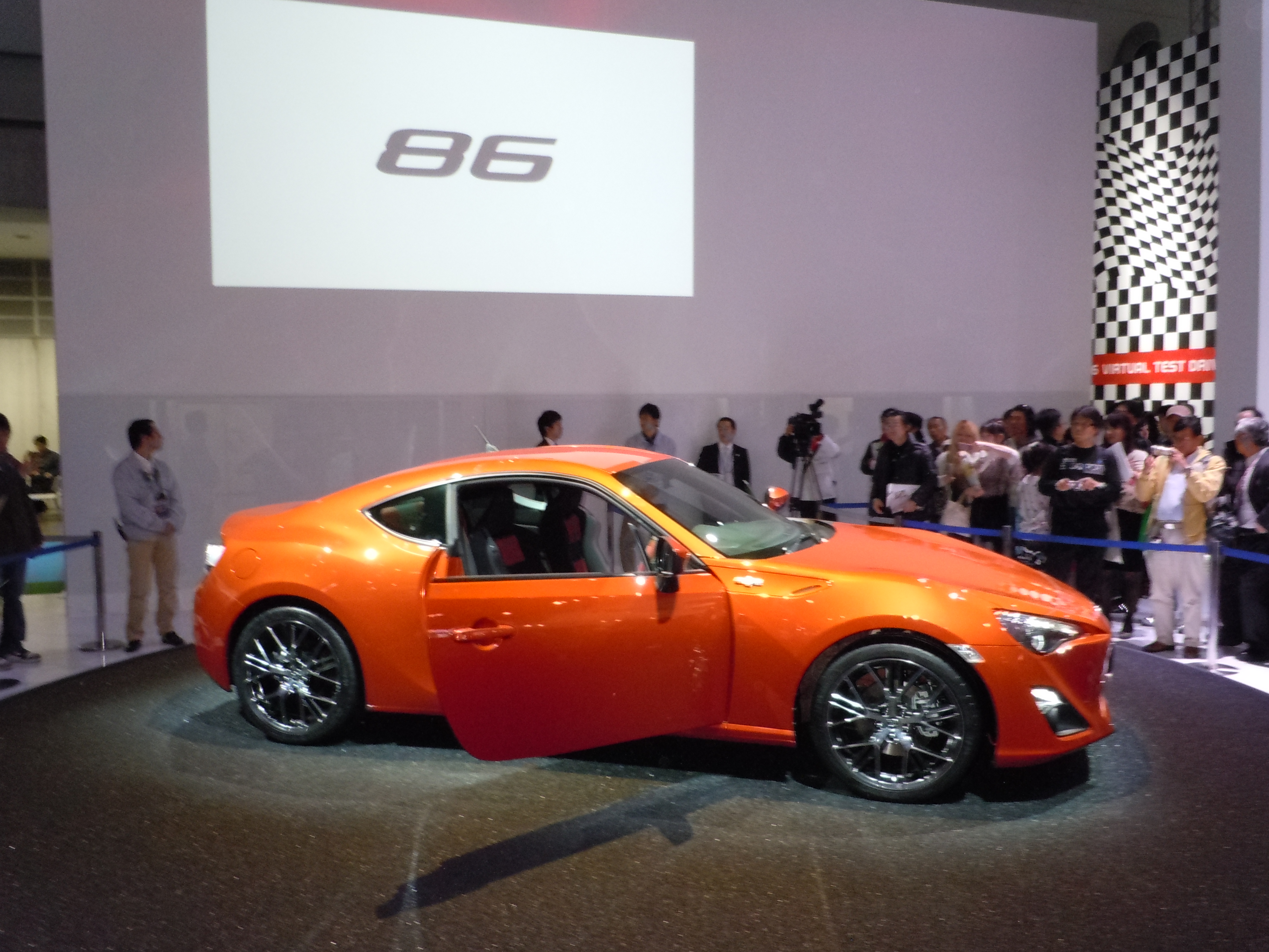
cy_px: 476
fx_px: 1026
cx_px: 634
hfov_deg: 63.4
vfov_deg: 49.7
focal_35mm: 28
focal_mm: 5
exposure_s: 1/25
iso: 500
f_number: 3.7
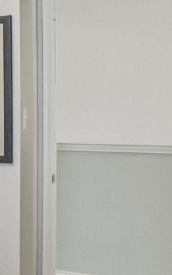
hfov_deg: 11.4
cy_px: 122
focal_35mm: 75
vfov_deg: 27.5
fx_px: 562
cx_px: -329
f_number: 8
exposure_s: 1/15
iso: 400
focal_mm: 10
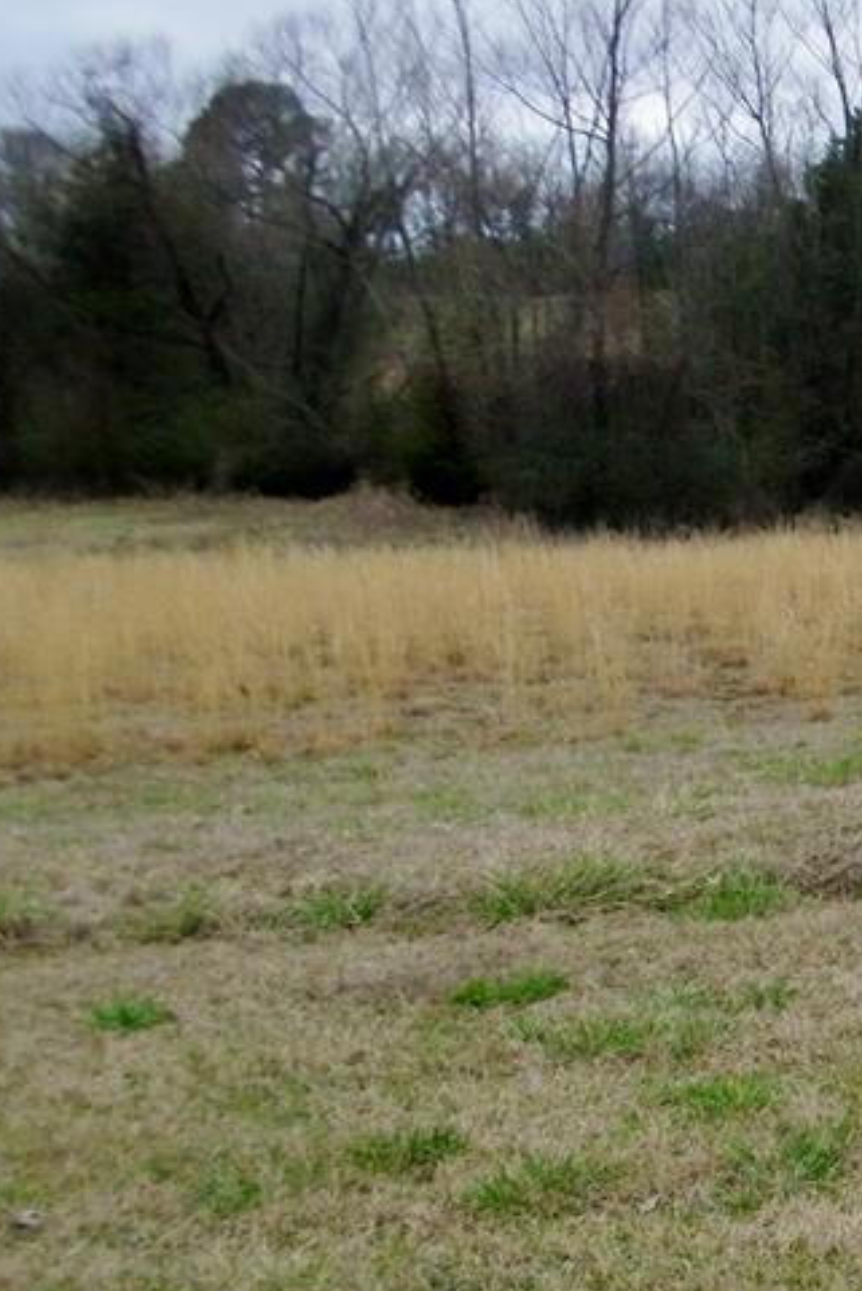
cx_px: 1144
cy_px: 676
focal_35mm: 62
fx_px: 2225
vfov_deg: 32.4
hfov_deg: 20.0
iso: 100
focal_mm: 5
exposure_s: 1/160
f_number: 7
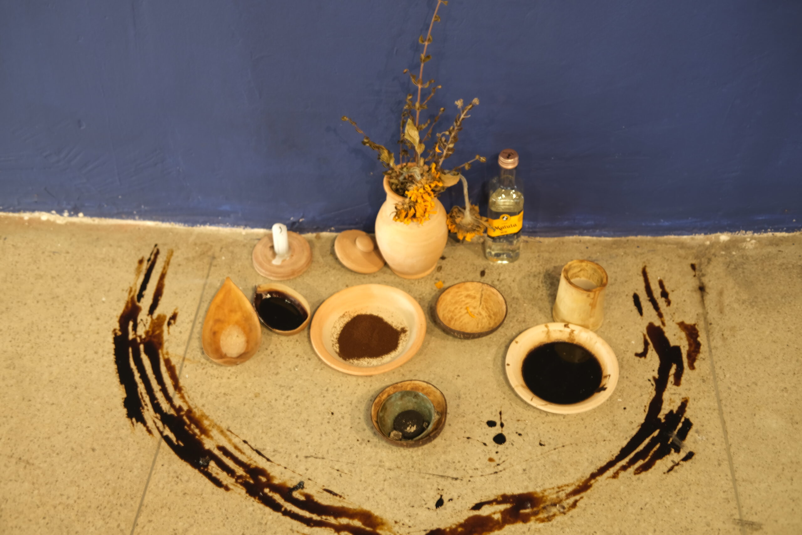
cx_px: 401
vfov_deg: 25.5
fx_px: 1181
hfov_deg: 37.5
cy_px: 268
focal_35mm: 53
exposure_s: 1/8
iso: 125
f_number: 2.5
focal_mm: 35
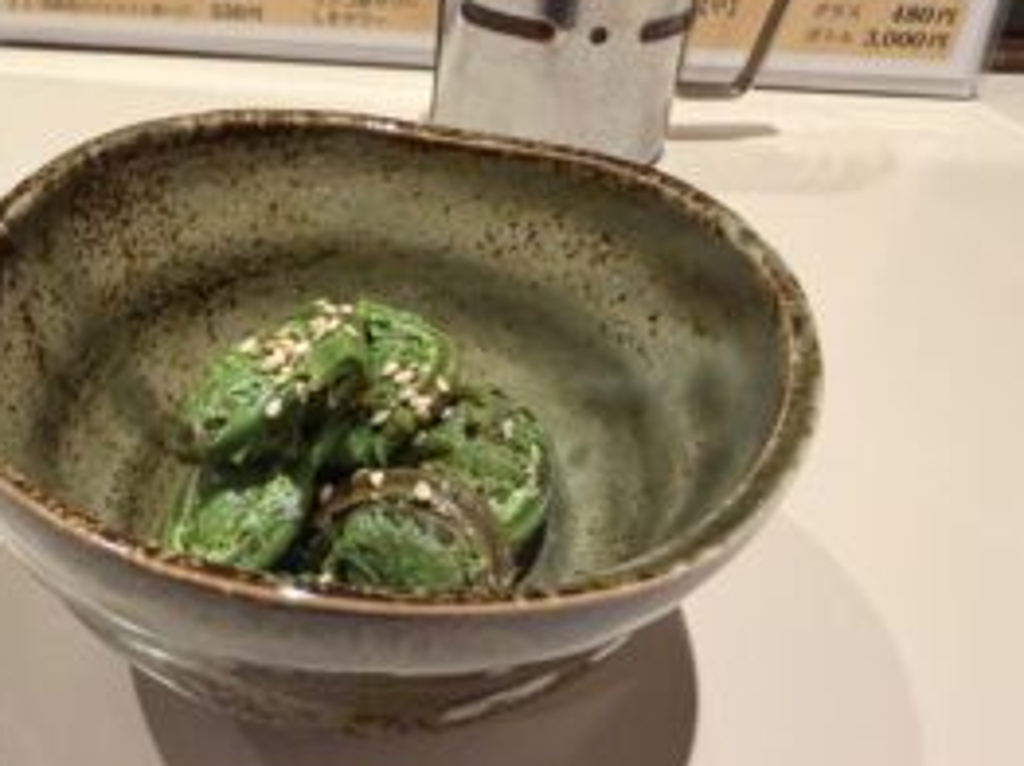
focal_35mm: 33
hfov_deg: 54.6
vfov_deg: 42.8
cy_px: 344
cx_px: 371
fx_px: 975
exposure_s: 1/60
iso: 400
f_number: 2.2
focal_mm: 2.22
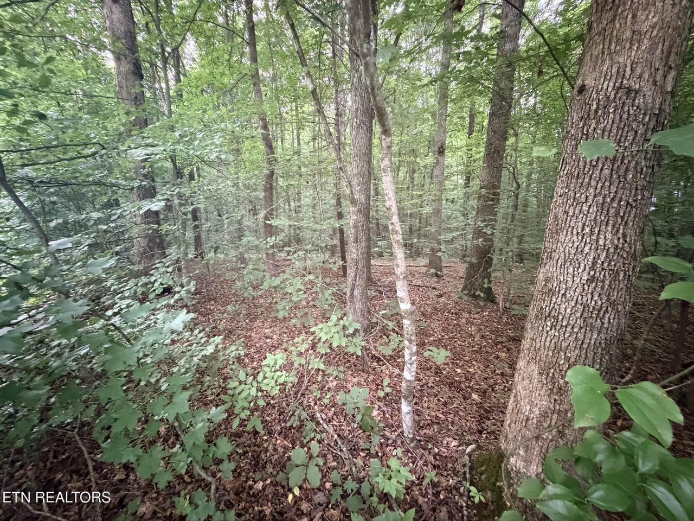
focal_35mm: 14
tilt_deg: -6.7
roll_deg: +0.0
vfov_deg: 85.7
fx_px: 281
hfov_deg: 102.1
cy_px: 260
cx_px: 347
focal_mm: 2.22
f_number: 2.2
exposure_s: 1/43
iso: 1250
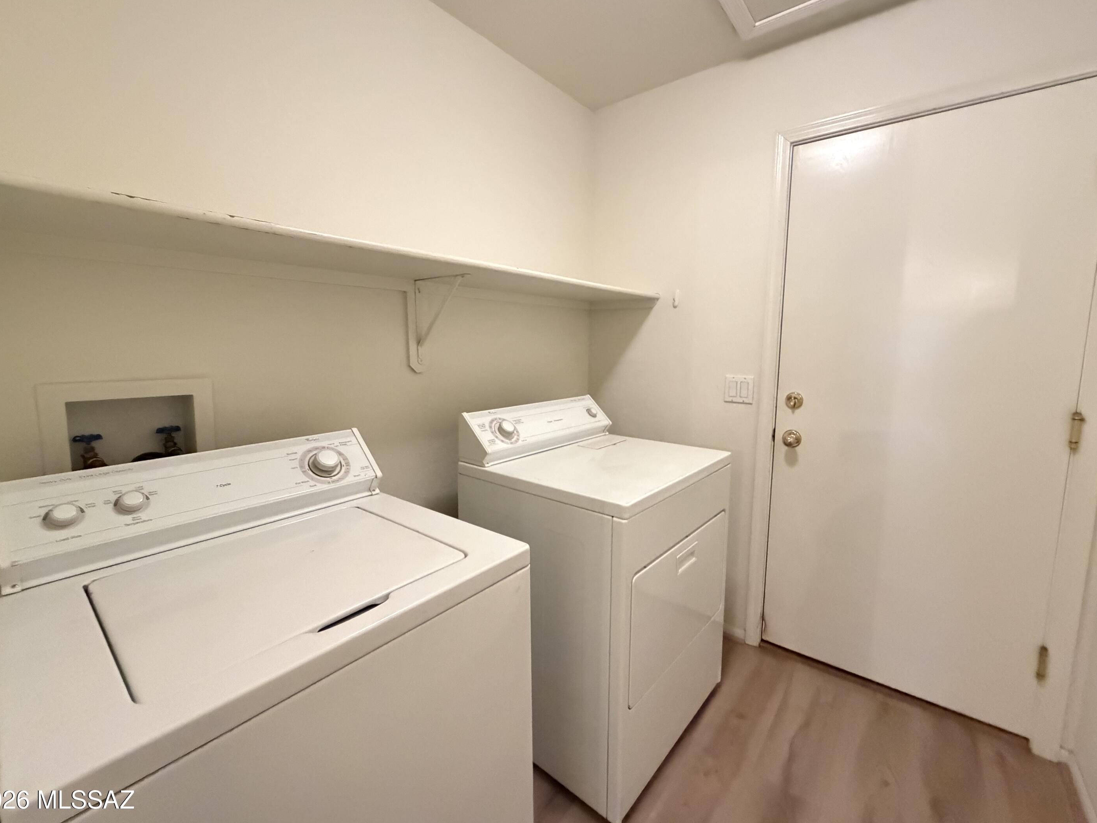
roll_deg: +0.6
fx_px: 475
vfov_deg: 81.7
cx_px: 542
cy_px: 399
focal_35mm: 15
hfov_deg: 98.2
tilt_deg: -6.1
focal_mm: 2.22
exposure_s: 1/60
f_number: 2.2
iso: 1250
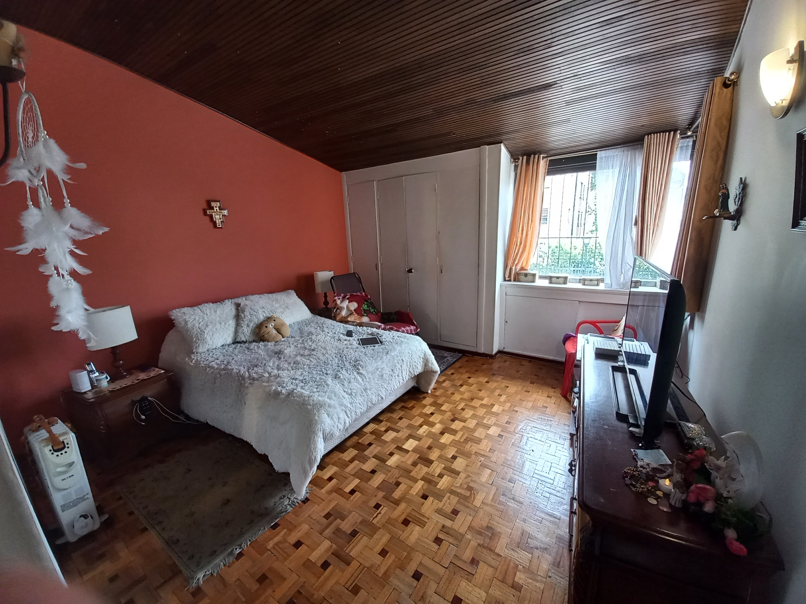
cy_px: 302
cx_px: 403
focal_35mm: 13
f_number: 2.2
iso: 125
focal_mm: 1.42
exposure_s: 1/40
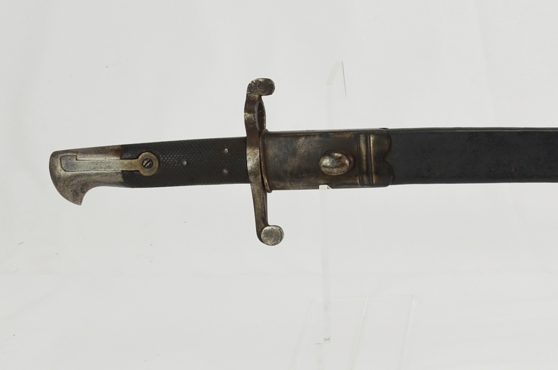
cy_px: 153
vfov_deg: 17.9
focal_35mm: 76
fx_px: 1176
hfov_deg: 24.8
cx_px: 616
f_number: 5.6
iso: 200
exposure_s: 1/125
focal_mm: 22
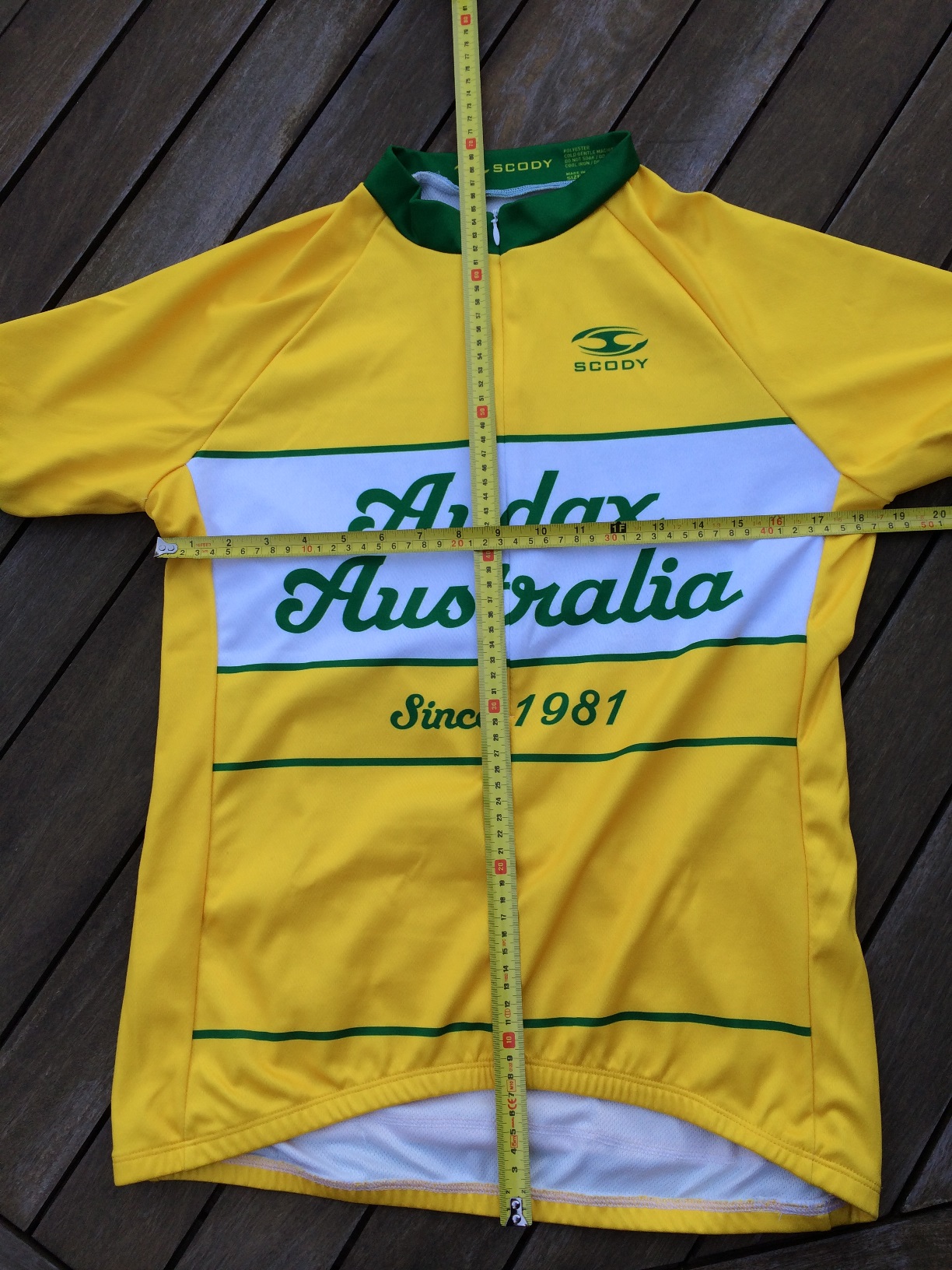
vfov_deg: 60.0
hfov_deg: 46.8
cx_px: 476
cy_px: 635
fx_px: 1100
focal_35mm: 30
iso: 40
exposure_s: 1/120
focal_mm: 4.12
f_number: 2.2
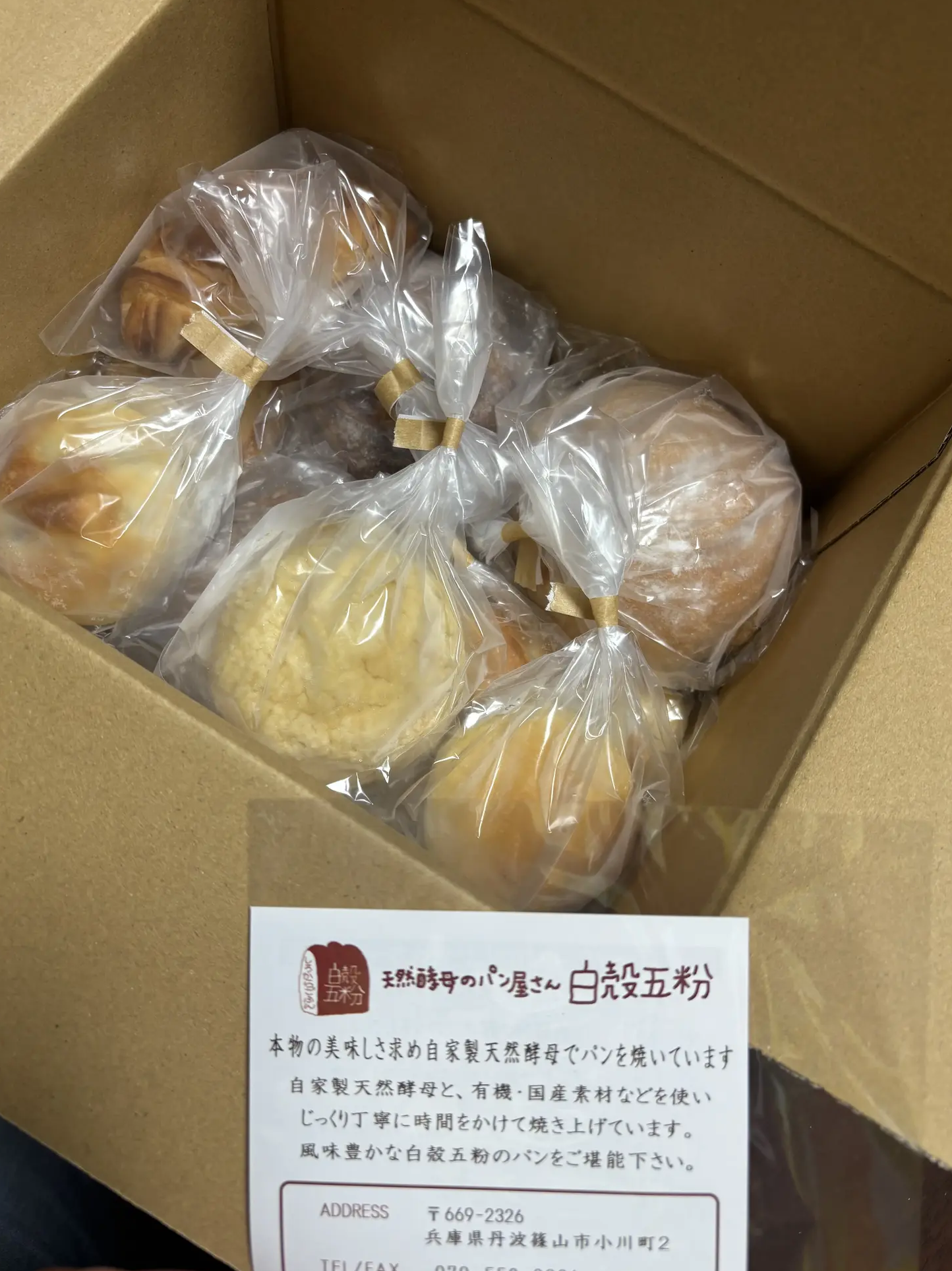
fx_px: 990
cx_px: 483
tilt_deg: -73.5
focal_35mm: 27
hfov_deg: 51.3
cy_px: 622
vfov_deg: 65.3
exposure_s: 1/100
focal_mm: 5.96
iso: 80
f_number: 1.6
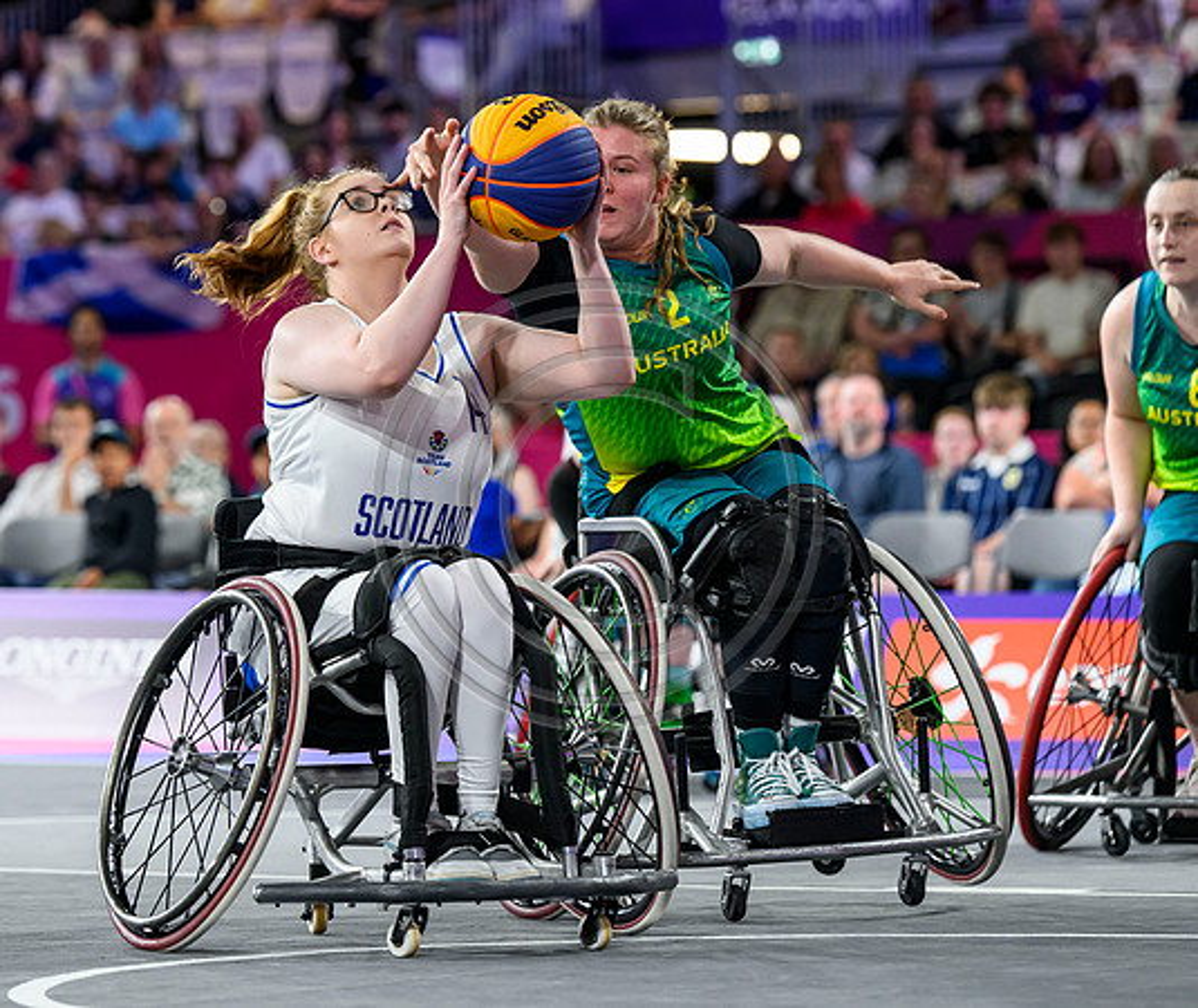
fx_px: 6397
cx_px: 313
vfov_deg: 9.0
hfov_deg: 10.7
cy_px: 395
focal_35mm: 177
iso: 2500
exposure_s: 1/1600
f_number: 3.2
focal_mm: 120
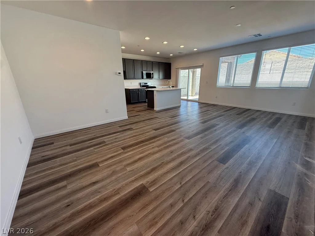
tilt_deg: -16.9
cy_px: 118
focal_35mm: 14
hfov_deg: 102.1
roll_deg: +1.4
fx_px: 127
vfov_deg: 85.7
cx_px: 158
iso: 160
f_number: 2.2
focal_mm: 2.22
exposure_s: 1/120
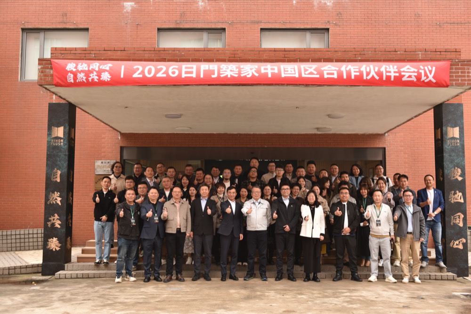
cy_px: 157
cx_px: 236
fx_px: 523
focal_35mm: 40
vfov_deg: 33.4
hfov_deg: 48.5
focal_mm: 40
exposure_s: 1/180
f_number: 4.8
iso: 200
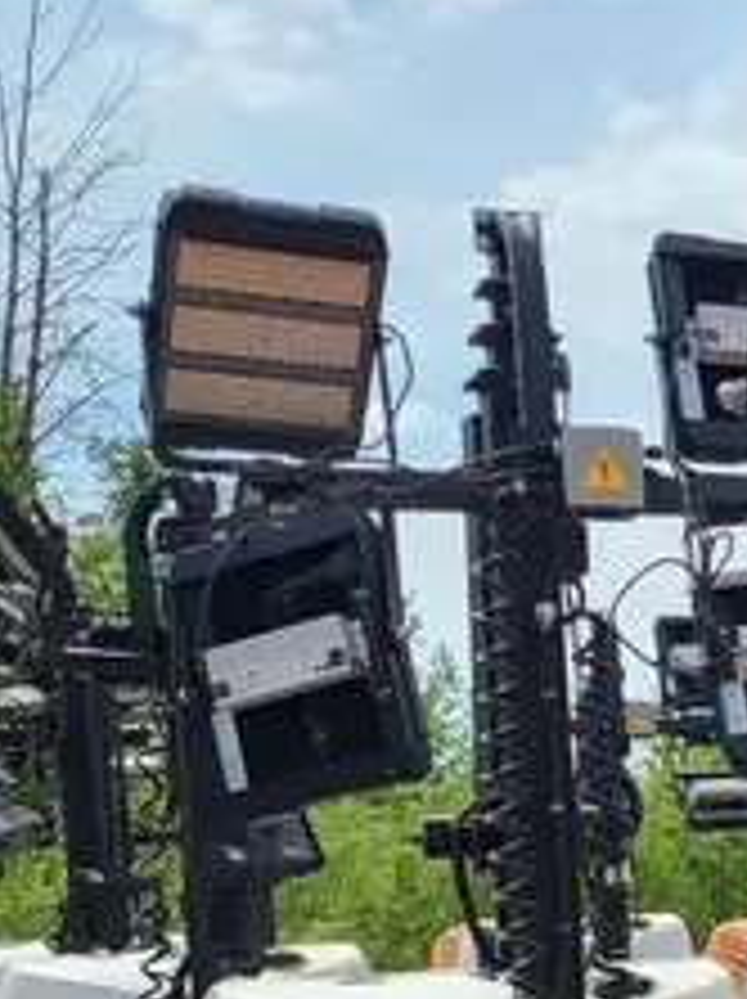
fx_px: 2479
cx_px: 1233
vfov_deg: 21.9
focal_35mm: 86
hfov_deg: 15.4
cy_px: 1015
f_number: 1.8
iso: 40
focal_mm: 5.4
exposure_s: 1/3042
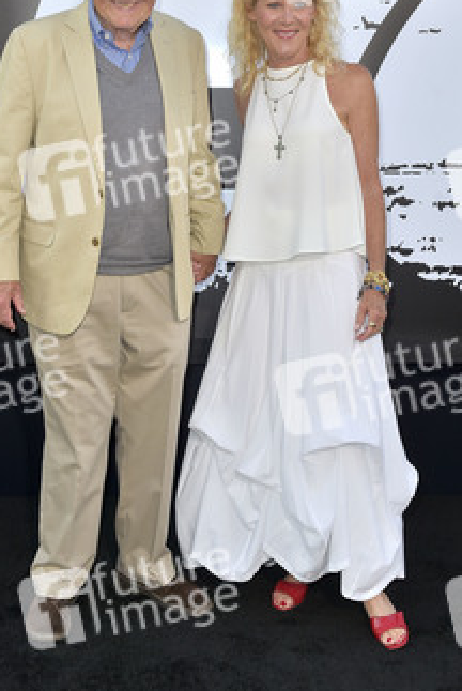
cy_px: 278
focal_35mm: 47
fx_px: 903
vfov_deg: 41.7
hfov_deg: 28.7
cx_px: 191
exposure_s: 1/250
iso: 250
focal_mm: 38
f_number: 6.3
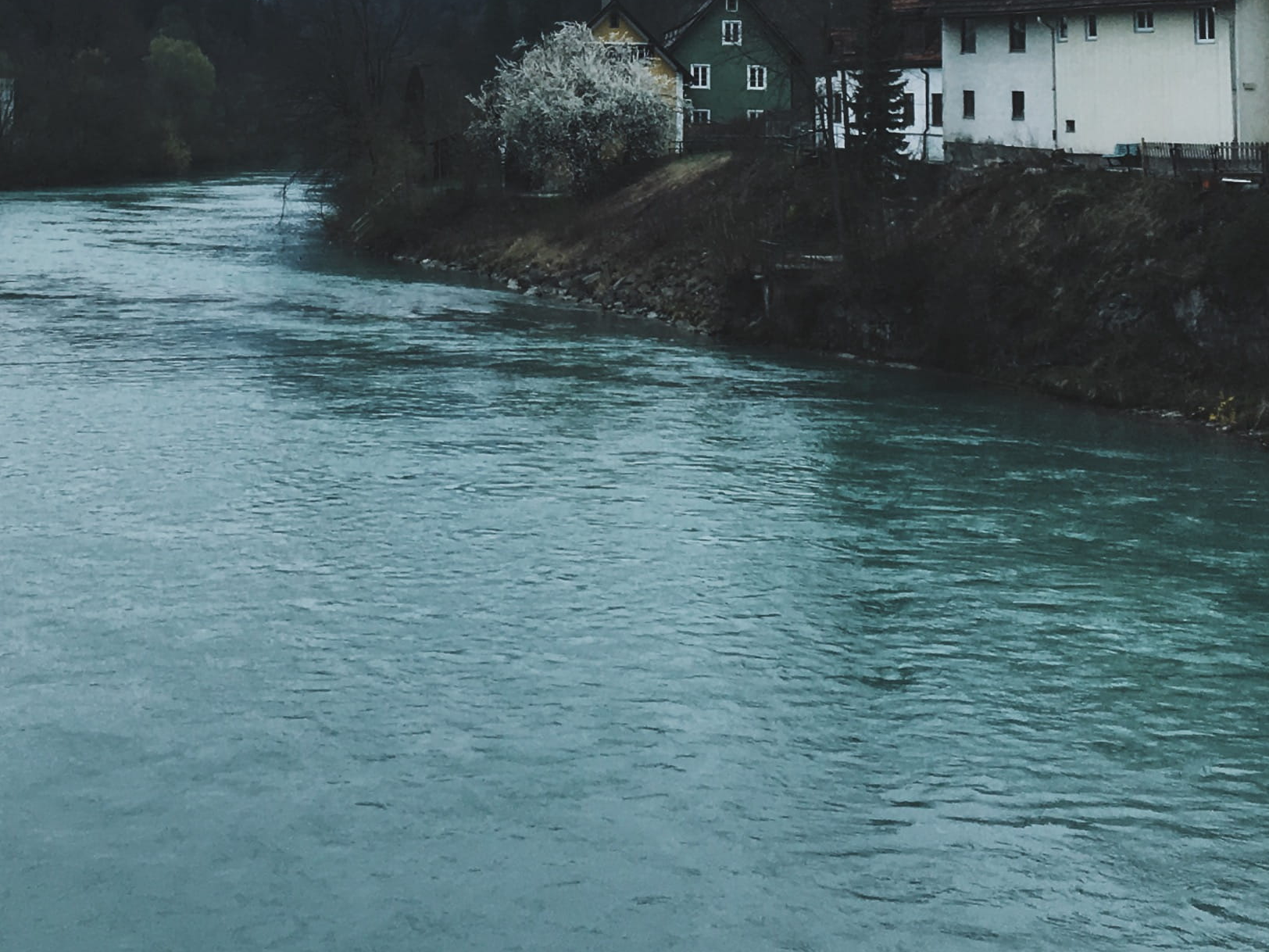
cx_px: 400
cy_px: -217
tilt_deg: +6.9
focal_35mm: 72
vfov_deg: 19.2
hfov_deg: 26.8
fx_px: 2639
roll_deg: +0.0
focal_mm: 4.15
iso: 25
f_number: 2.2
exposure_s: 1/657
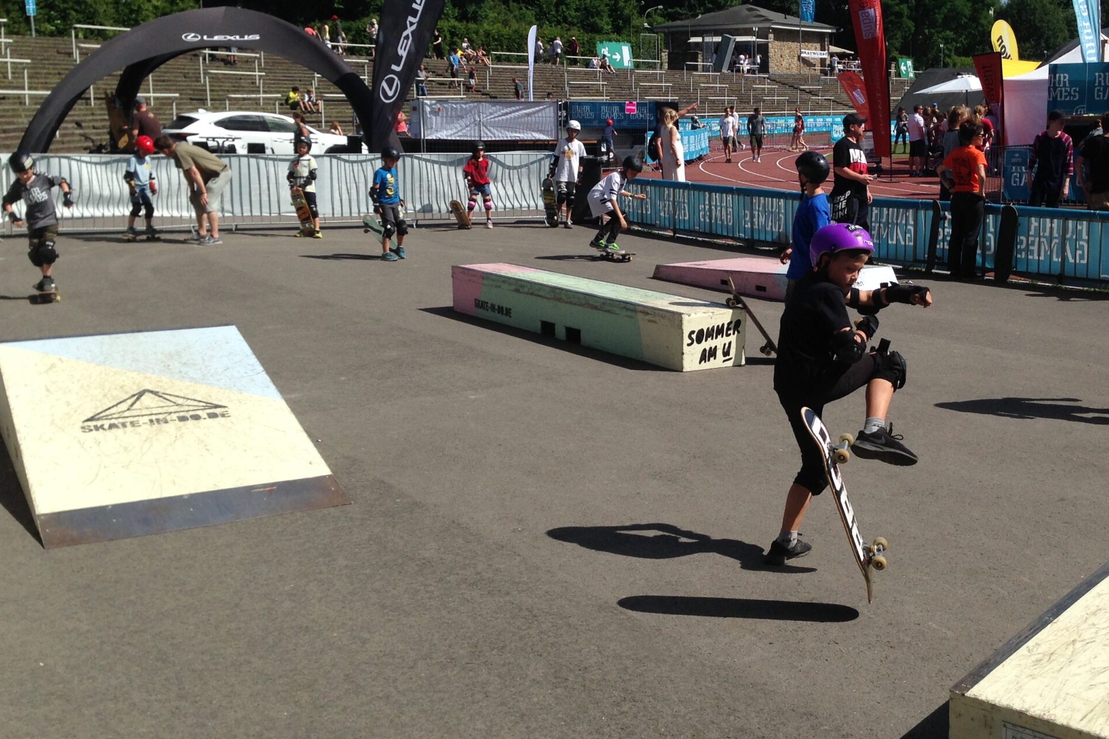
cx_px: 708
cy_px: 330
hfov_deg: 42.4
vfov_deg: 29.2
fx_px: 1417
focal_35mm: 46
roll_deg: +0.7
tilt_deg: -7.7
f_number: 2.4
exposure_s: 1/2463
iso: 50
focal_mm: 4.12
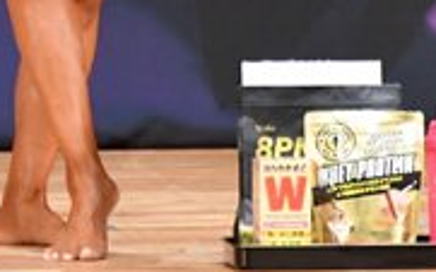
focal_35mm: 1310
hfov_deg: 1.6
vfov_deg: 1.0
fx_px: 15561
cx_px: 126
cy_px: -284
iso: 6400
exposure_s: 1/400
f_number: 5.6
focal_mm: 200
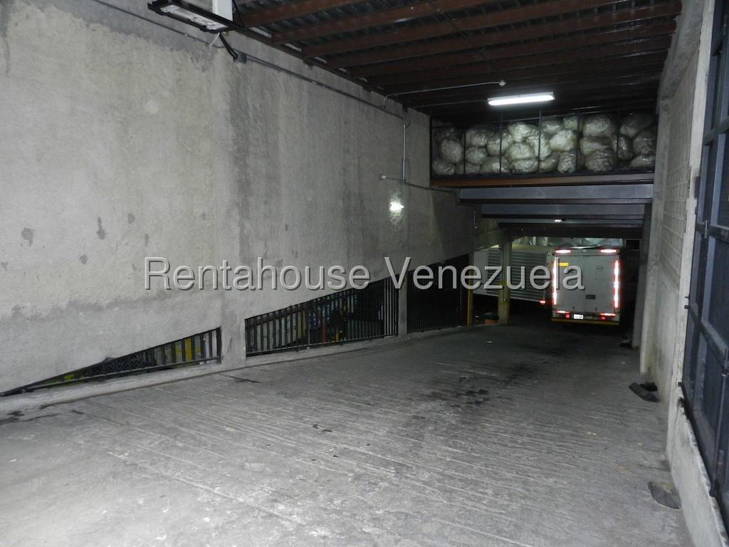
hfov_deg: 73.9
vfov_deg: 58.9
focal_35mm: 23
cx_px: 364
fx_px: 484
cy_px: 274
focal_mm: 4
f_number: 3.4
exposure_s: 1/30
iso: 450
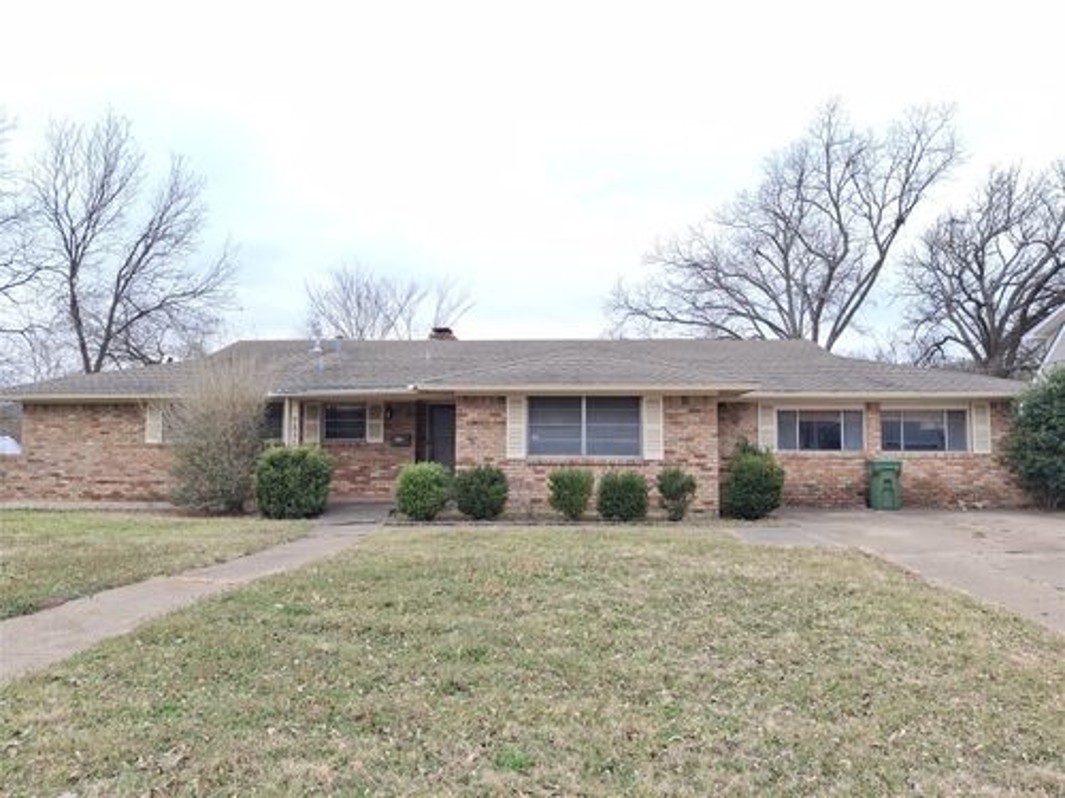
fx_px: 769
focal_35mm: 25
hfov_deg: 69.4
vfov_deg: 54.9
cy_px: 399
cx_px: 532
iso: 32
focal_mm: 4.69
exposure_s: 1/424
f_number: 1.8
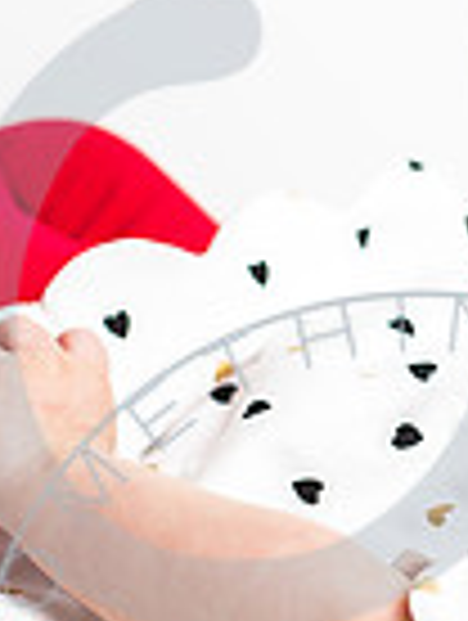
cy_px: 376
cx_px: 648
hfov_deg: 7.3
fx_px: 3630
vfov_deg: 9.8
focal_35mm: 202
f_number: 2.8
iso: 64
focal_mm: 50
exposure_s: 1/200
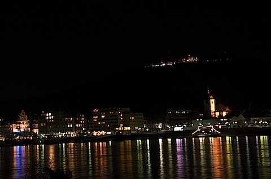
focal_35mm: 68
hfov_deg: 29.9
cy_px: 90
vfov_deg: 20.1
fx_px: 507
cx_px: 136
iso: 400
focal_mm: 45
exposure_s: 3
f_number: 8
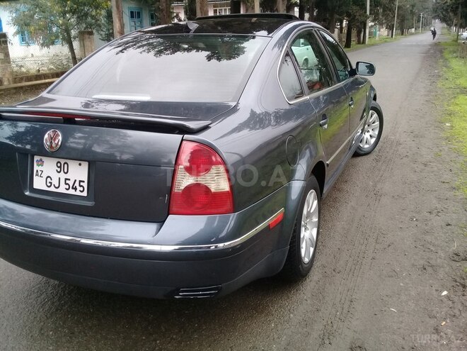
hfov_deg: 58.4
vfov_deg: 45.4
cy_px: 176
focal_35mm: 31
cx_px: 234
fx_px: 418
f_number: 2.2
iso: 64
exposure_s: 1/60
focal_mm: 3.3
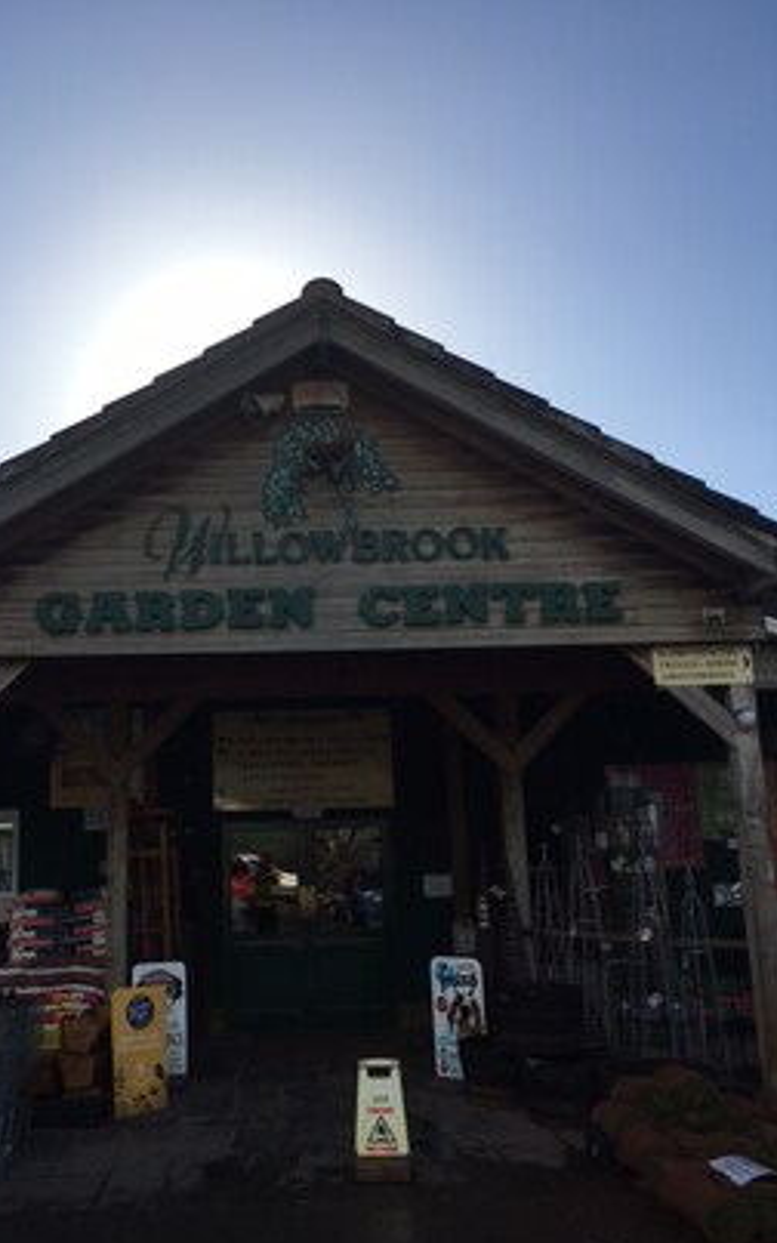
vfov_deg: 59.6
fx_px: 1084
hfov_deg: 39.2
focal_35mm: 32
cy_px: 645
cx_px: 301
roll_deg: +1.6
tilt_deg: +11.6
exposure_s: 1/1748
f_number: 2.2
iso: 25
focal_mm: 4.15
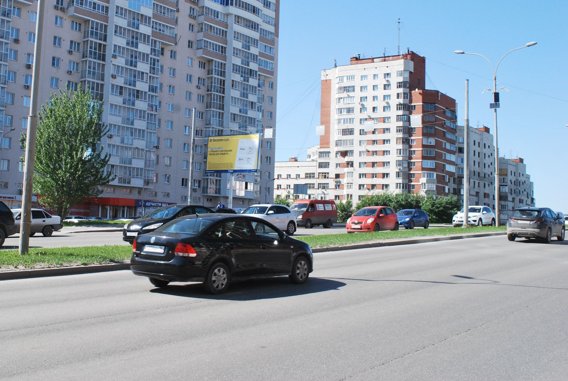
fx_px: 695
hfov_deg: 44.3
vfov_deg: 30.5
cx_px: 234
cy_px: 154
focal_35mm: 44
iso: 400
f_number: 10
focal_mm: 24
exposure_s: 1/400
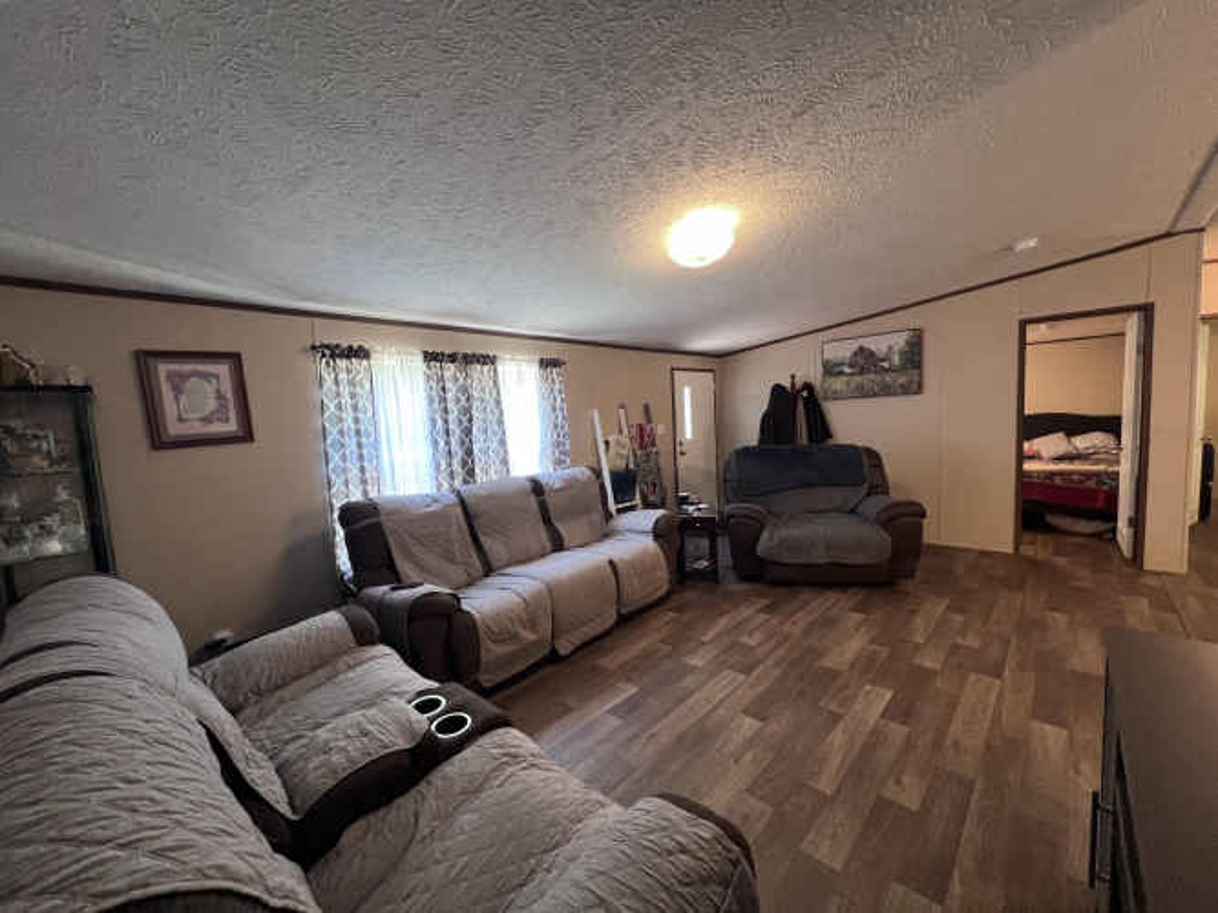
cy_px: 456
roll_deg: +2.1
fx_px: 457
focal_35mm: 13
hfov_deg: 106.2
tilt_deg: -5.2
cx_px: 609
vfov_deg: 89.9
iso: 250
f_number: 1.8
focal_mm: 1.57
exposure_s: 1/60
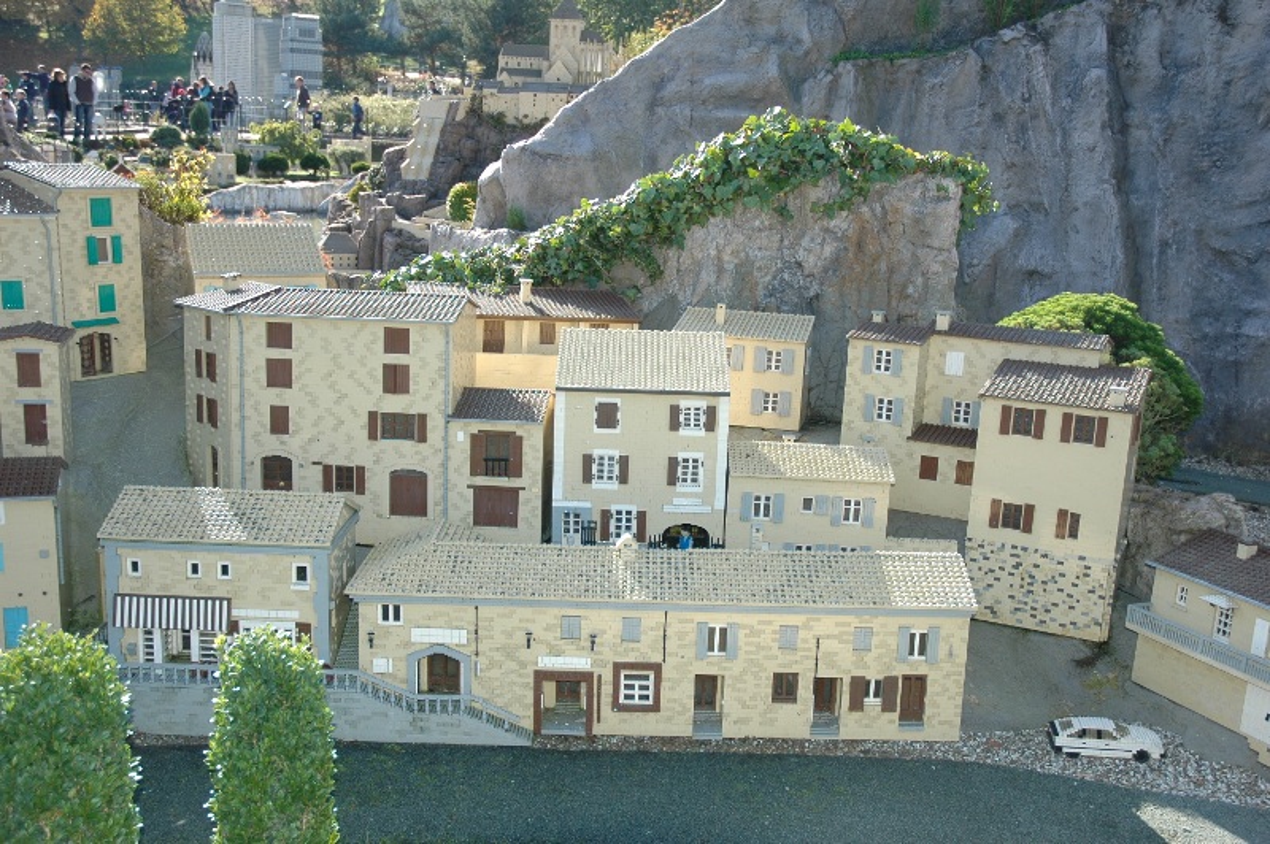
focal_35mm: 36
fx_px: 1269
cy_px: 422
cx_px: 635
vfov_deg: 36.8
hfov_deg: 53.2
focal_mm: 24
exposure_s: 1/250
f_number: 3.8
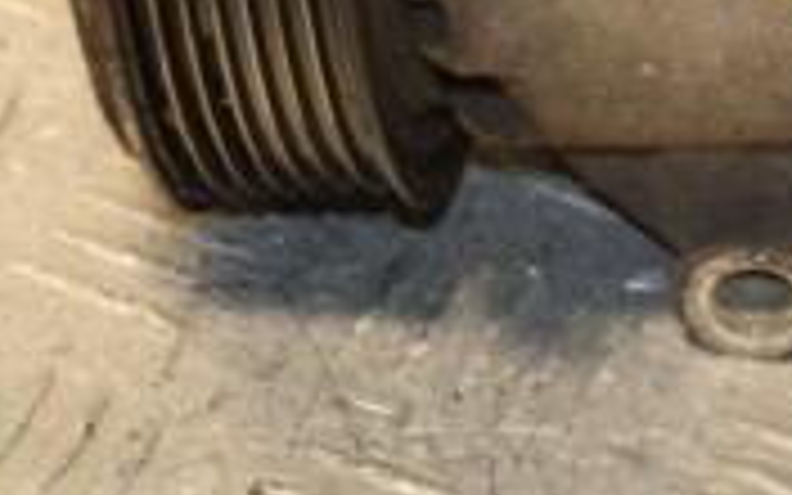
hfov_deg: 6.1
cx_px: 986
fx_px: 7404
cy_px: -297
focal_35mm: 343
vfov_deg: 3.8
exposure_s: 1/160
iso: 800
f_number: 5.3
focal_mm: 66
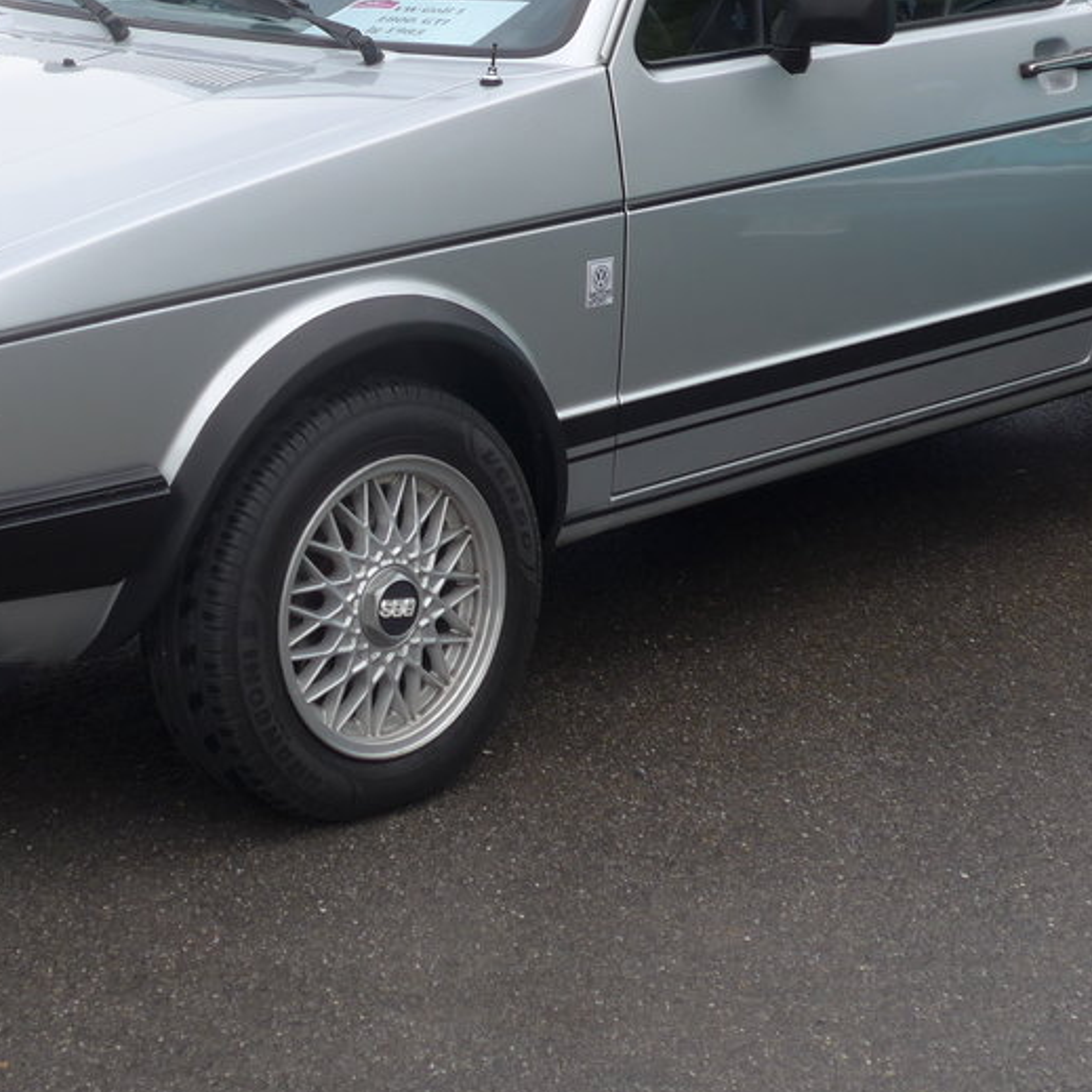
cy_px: 236
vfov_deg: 18.3
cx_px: 406
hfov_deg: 18.5
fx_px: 3355
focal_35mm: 94
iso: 80
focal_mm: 9.5
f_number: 3
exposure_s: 1/200
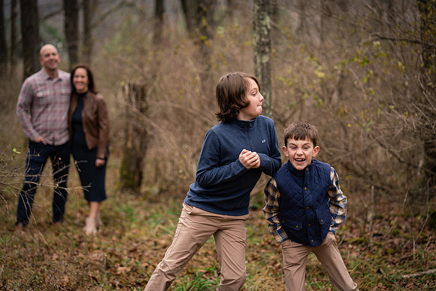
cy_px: 146
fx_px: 1030
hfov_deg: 23.9
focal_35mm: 85
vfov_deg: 16.1
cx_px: 218
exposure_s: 1/800
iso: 320
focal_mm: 85
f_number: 2.2
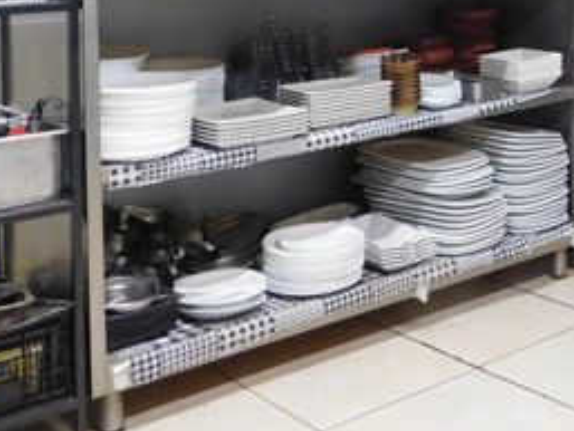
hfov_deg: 28.7
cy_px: -61
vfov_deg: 21.9
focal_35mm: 63
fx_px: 1045
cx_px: 580
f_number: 3
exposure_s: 1/30
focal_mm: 4
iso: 320
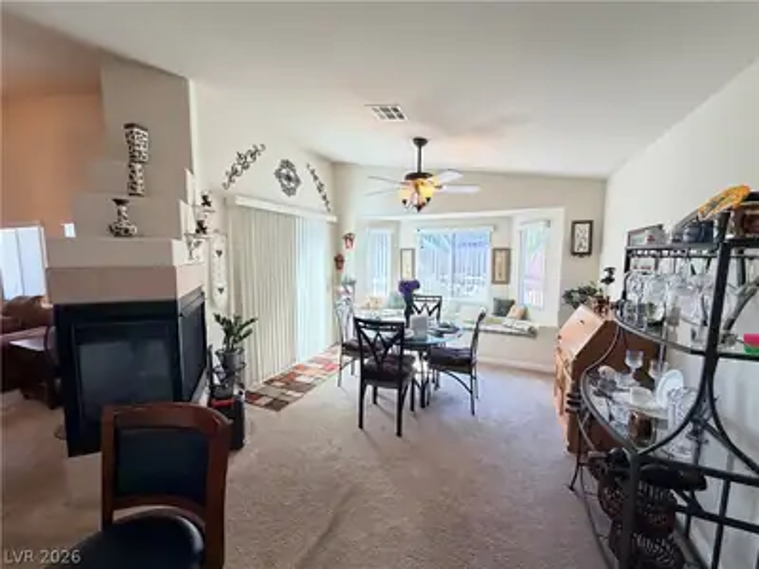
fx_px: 307
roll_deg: +0.3
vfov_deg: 85.7
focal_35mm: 14
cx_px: 380
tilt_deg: -6.3
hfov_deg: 102.1
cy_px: 284
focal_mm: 2.22
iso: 200
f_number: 2.2
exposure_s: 1/120
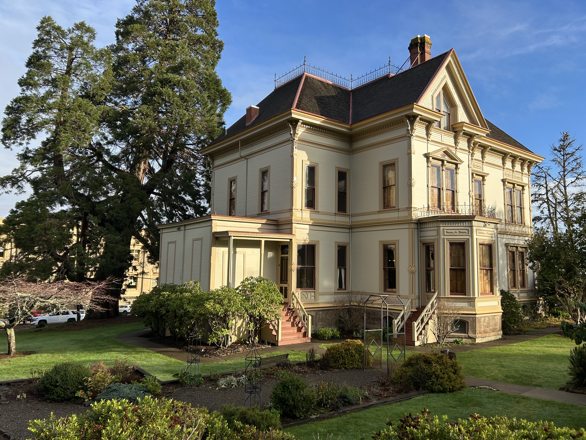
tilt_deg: +7.1
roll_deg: -1.1
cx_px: 293
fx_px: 440
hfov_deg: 67.3
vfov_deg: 53.1
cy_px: 220
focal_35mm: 26
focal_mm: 5.7
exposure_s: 1/1468
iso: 50
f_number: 1.5
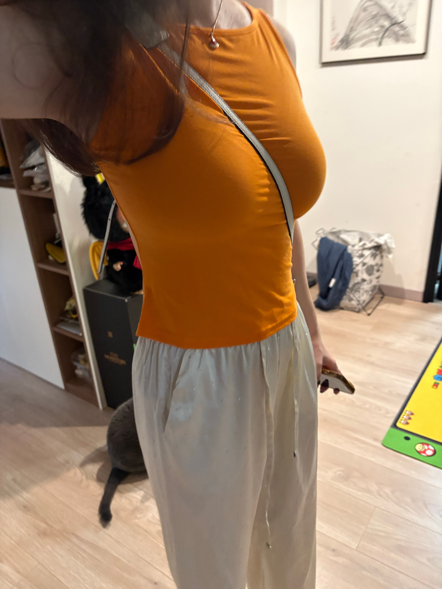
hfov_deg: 53.1
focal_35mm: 26
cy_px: 294
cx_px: 221
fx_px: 443
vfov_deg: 67.3
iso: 400
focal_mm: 5.96
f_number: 1.6
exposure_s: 1/50
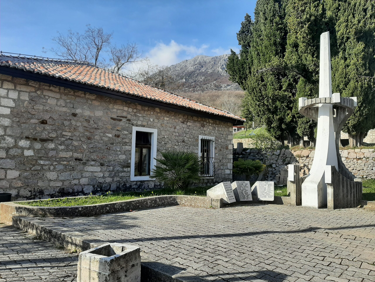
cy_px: 141
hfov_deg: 67.3
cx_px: 188
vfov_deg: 53.1
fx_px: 282
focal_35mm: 26
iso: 40
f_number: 1.7
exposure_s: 1/1842
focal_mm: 3.93
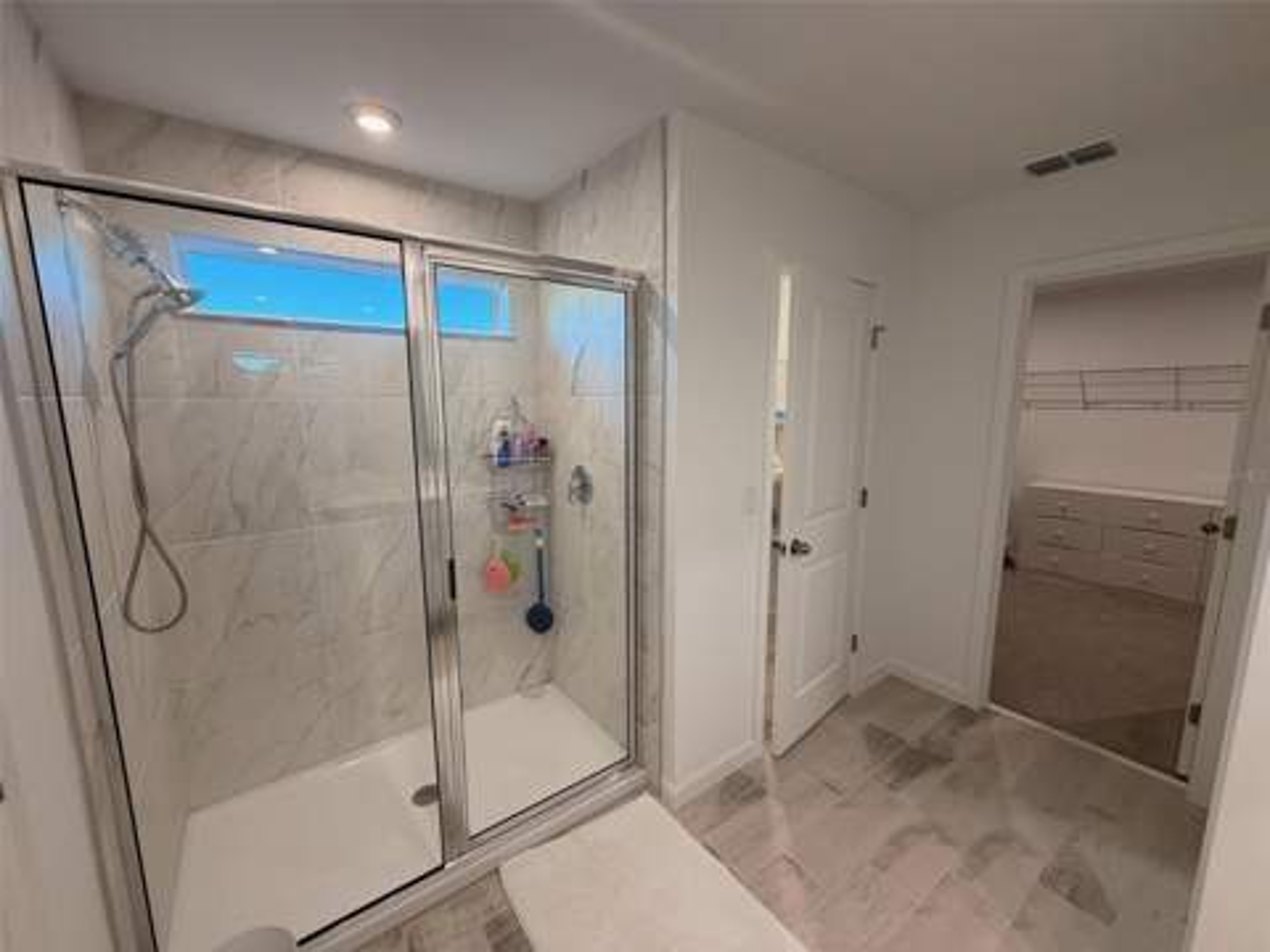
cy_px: 476
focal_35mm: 14
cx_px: 635
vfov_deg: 85.7
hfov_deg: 102.1
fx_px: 514
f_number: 2.2
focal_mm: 2.22
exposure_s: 1/120
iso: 160
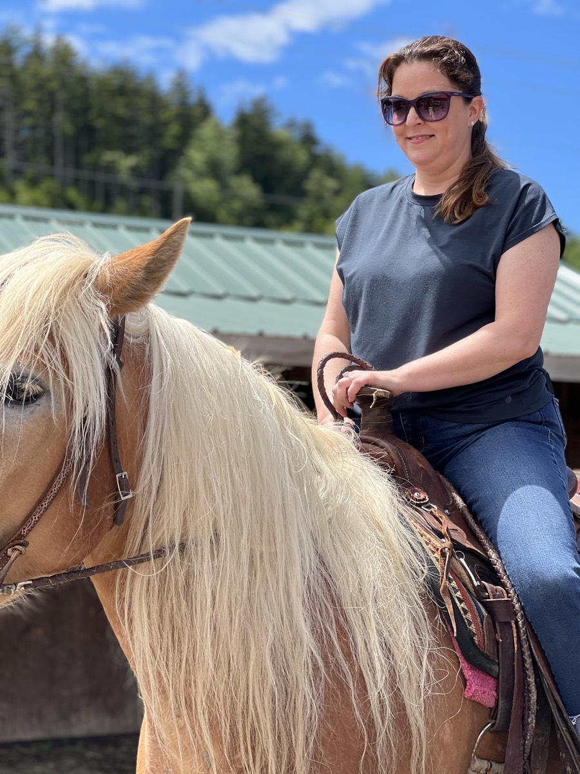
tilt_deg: +4.5
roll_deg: +0.1
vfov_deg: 25.3
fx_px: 1720
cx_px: 290
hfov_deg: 19.1
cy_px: 387
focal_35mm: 77
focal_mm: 9
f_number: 2.8
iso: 32
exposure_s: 1/438
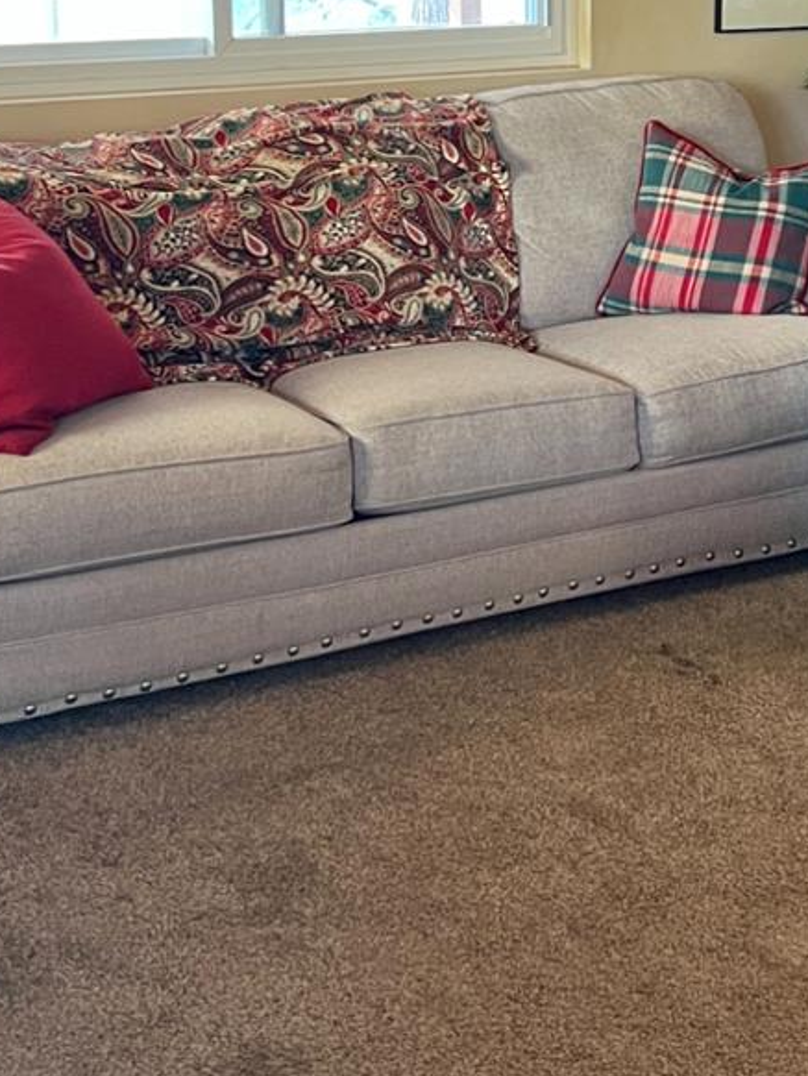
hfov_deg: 21.6
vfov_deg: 28.2
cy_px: 185
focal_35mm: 67
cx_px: 689
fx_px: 2084
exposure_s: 1/40
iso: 500
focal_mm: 5.7
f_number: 1.5
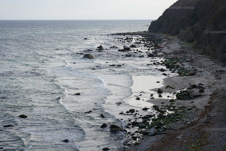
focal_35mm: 105
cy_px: 76
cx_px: 113
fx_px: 659
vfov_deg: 13.0
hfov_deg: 19.5
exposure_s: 1/125
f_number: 11
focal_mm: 70
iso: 200
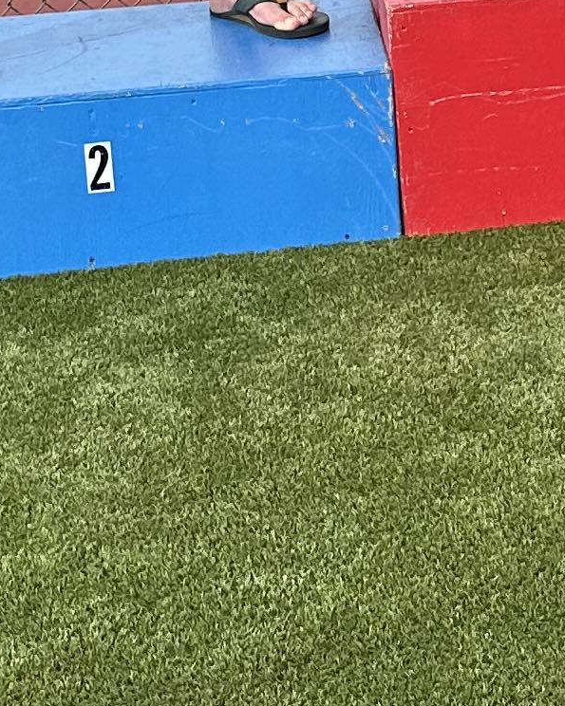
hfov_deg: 11.9
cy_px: -94
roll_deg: +4.3
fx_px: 2655
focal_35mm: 127
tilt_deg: -8.2
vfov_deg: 14.7
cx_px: 650
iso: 80
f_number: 1.78
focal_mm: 6.86
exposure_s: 1/3717
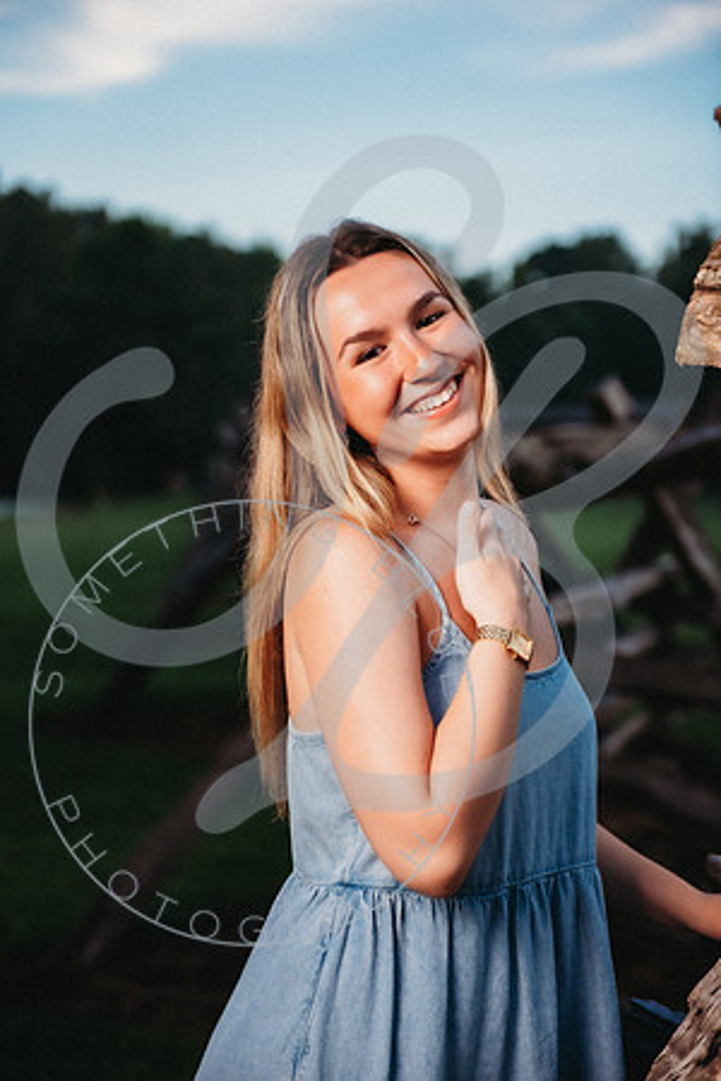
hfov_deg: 19.5
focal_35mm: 70
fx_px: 2103
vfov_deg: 28.8
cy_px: 540
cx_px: 360
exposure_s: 1/1600
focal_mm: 70
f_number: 2.8
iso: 400
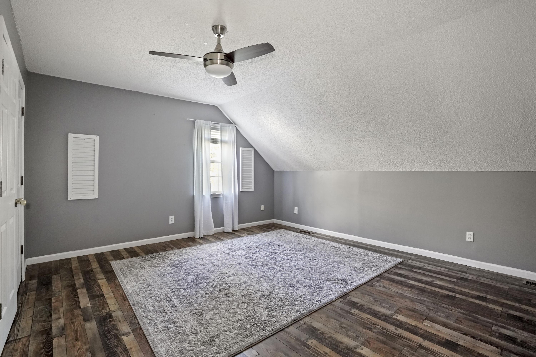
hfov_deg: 96.7
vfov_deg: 73.7
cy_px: 178
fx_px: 238
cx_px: 268
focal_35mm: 16
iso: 10000
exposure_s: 1/30
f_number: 8
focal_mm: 16
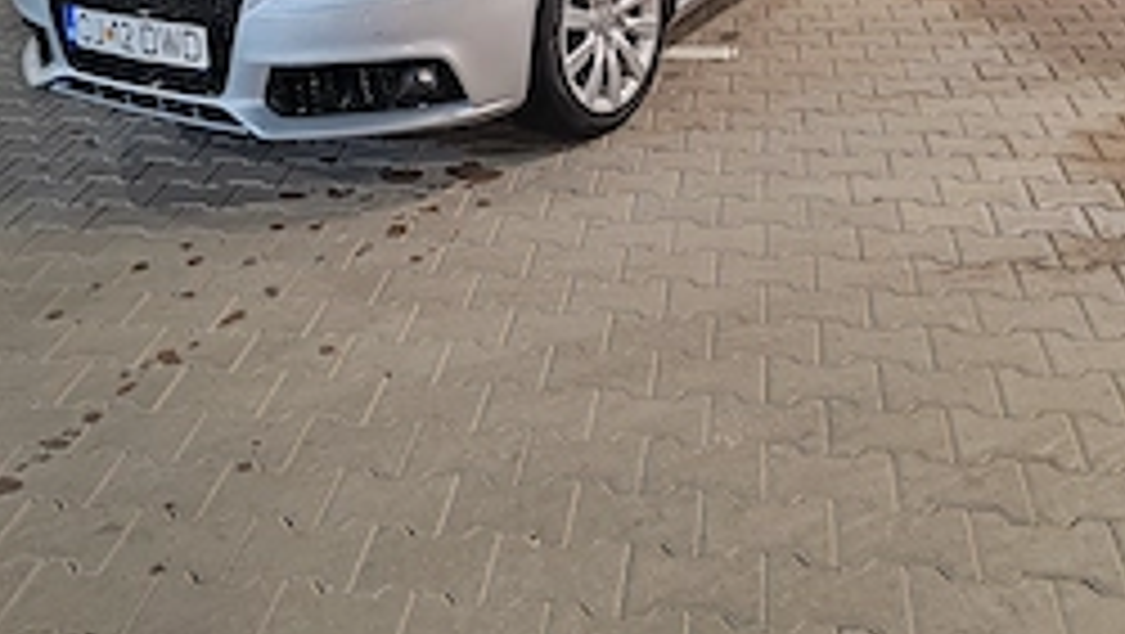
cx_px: 490
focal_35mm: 47
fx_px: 1403
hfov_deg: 43.6
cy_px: -49
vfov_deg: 24.0
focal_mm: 6.12
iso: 1600
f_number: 1.9
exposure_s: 1/50
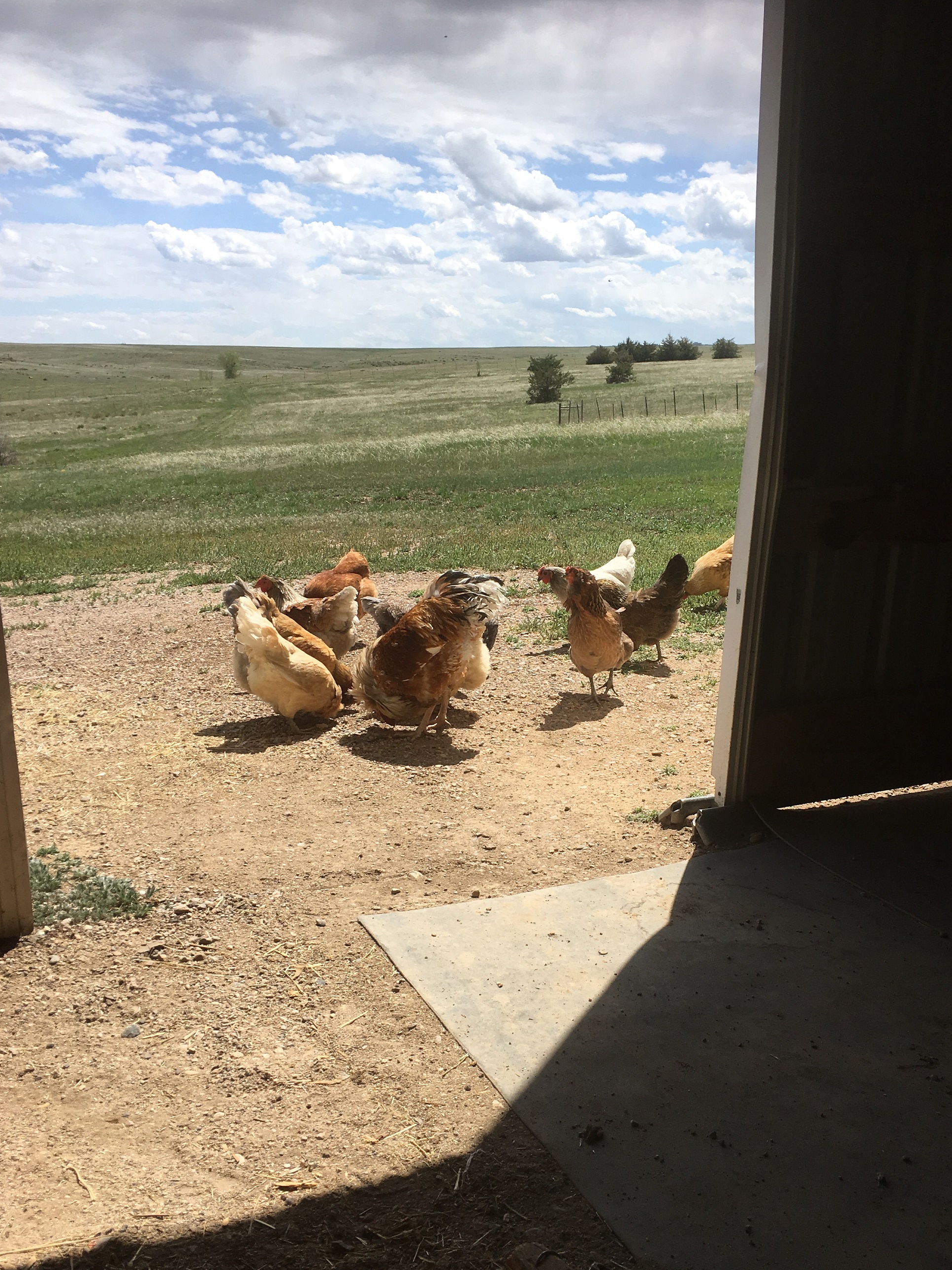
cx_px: 535
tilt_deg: -15.0
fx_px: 1247
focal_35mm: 34
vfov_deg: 53.7
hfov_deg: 41.7
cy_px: 735
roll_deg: +0.9
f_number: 2.2
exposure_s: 1/1972
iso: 25
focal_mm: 4.15
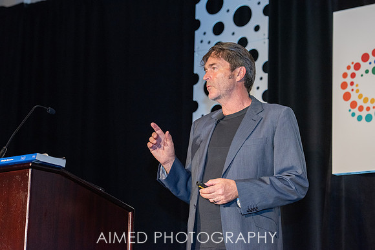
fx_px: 1052
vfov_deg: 13.6
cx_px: 183
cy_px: 125
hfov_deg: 20.2
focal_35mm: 101
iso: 1250
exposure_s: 1/250
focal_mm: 95
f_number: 4.5
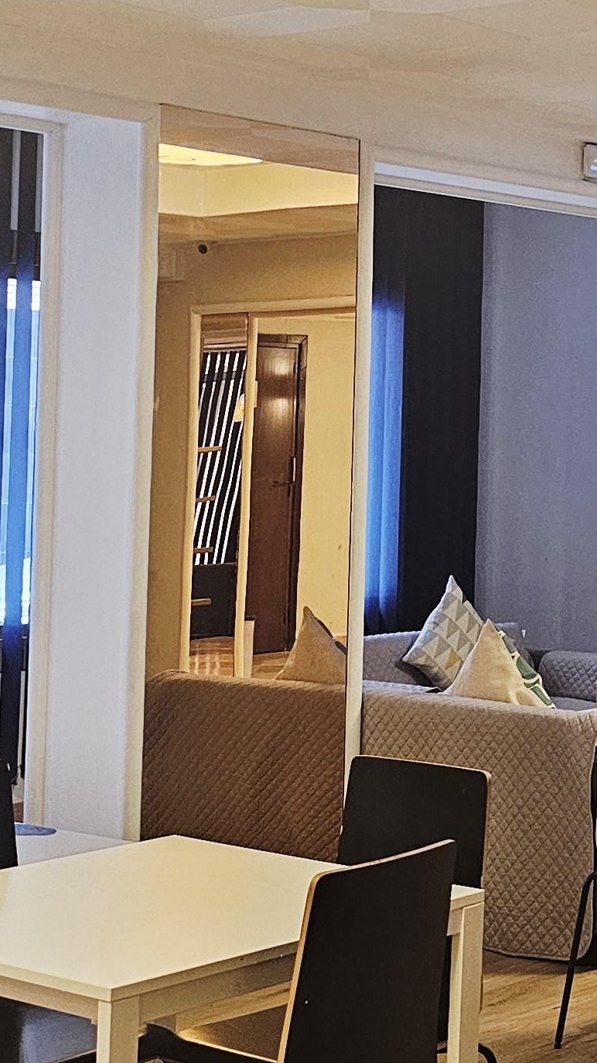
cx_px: 746
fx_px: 2055
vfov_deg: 28.7
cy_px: 329
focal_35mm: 73
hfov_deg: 15.8
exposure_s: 1/100
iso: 500
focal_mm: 6.3
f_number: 1.7
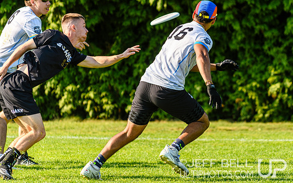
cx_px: 201
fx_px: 3363
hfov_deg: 5.0
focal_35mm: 421
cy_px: 50
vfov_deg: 3.1
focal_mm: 200
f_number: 3.2
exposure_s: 1/1250
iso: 100
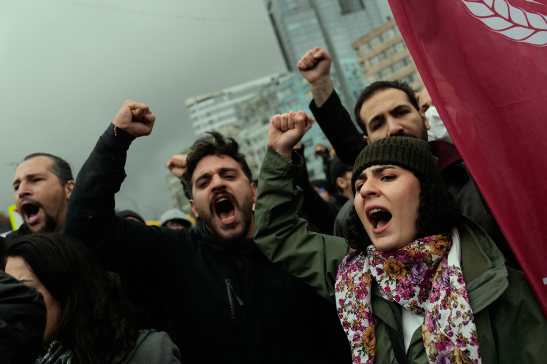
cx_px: 274
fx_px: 547
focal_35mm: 36
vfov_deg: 36.8
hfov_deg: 53.1
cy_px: 182
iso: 1000
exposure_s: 1/16000
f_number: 2.8
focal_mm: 24
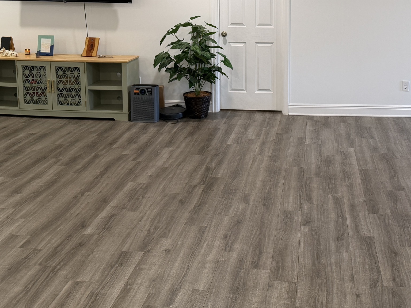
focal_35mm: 48
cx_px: 257
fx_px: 570
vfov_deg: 29.4
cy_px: 49
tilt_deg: -7.4
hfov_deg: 39.4
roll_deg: +0.8
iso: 200
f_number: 1.78
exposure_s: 1/120
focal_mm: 6.76
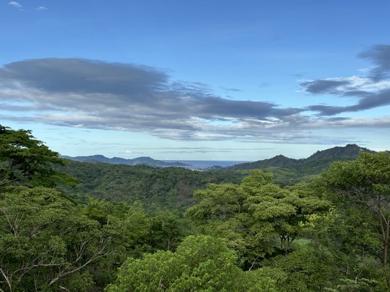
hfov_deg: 36.8
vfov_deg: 28.0
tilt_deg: +0.6
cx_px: 195
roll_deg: -0.8
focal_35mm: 52
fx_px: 586
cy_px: 146
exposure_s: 1/2778
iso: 32
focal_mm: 5.96
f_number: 1.6
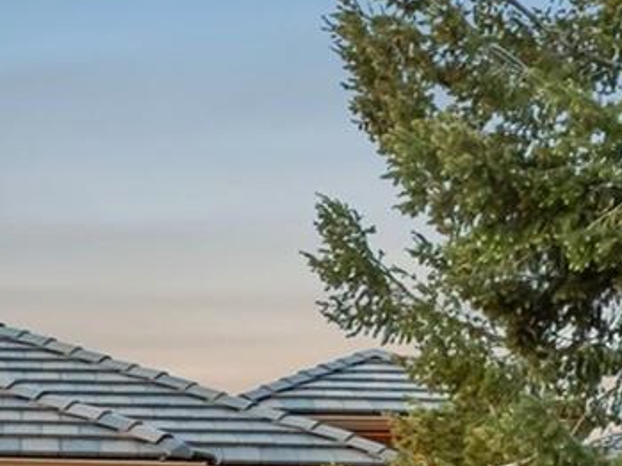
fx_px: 1975
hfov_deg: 17.9
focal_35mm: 110
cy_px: 788
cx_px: 328
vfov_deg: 12.5
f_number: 2.8
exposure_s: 1/15
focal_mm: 12.3
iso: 480
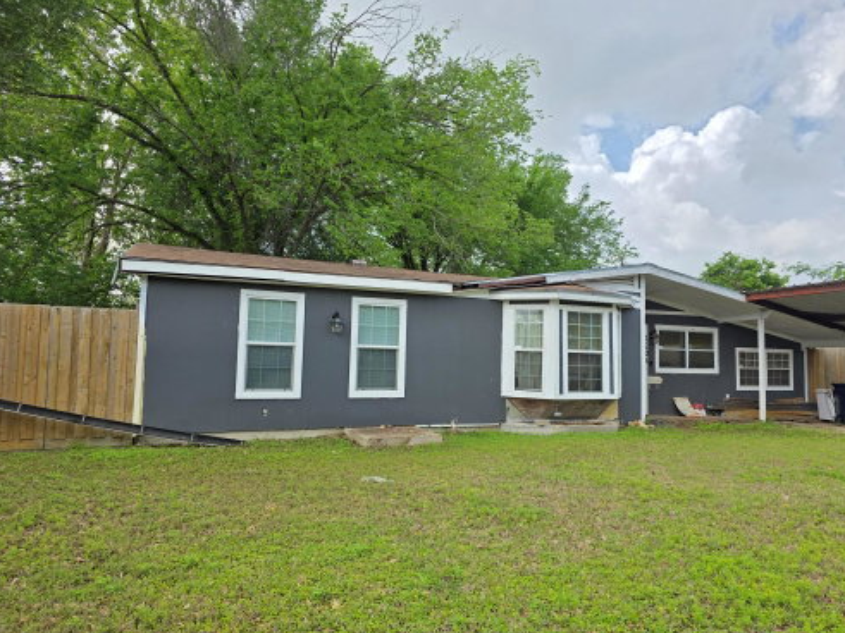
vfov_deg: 56.8
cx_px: 435
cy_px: 315
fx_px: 586
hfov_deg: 71.6
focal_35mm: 24
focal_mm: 6.3
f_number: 1.7
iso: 80
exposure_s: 1/2443
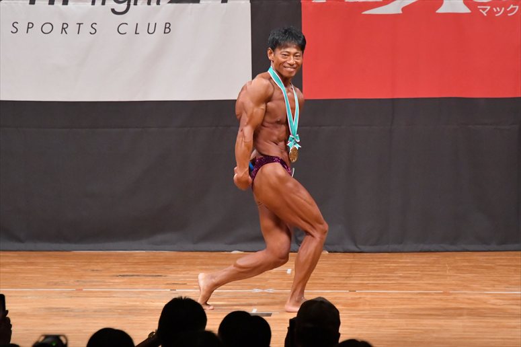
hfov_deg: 6.9
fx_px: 4340
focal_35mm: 300
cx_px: 260
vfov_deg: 4.6
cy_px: 174
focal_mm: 200
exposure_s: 1/400
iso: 9000
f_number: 5.6
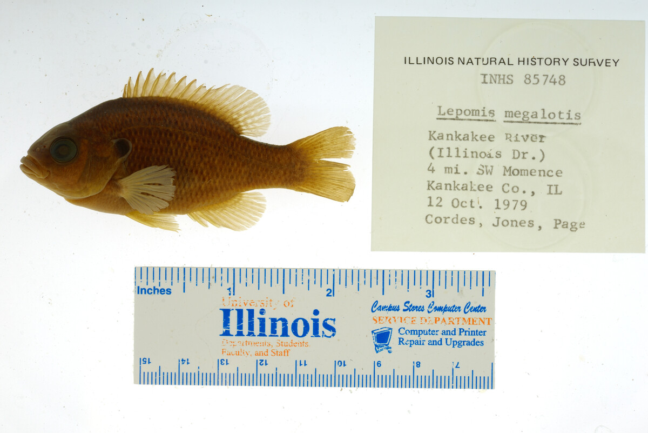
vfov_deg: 22.6
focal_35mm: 60
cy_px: 216
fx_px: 1080
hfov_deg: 33.4
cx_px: 324
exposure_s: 1/125
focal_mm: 60
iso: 100
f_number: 10
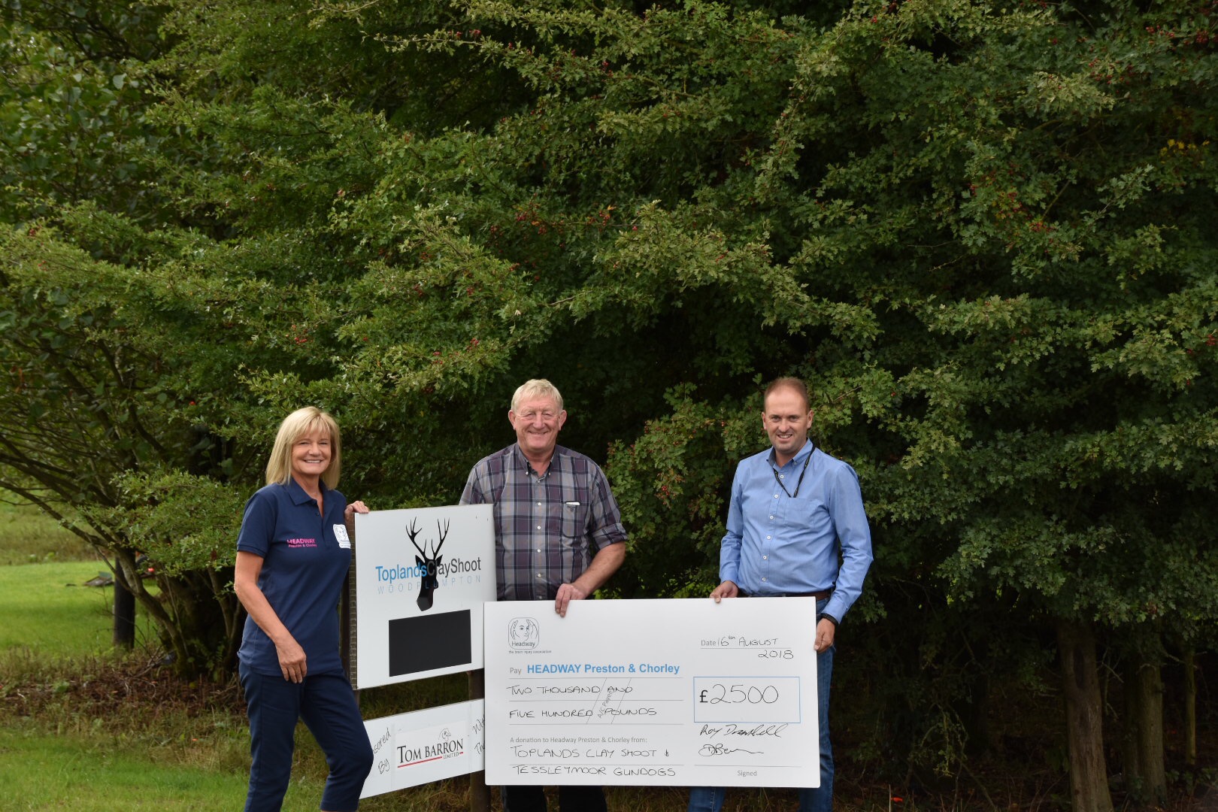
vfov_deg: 19.7
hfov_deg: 29.2
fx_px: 2334
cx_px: 609
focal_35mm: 69
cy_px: 406
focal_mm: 46
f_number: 8
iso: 200
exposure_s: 1/250
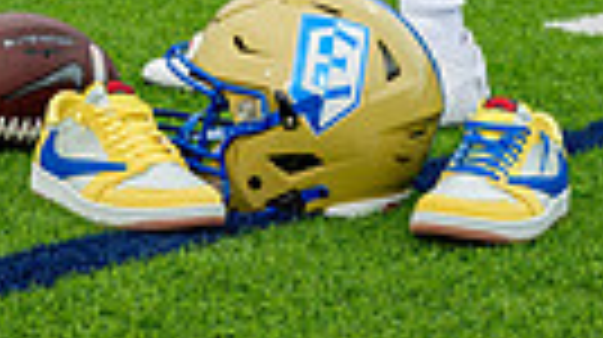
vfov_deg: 5.3
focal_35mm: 218
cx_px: 328
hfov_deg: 9.9
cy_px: -514
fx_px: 3481
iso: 200
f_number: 7.1
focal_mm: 62
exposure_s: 1/320
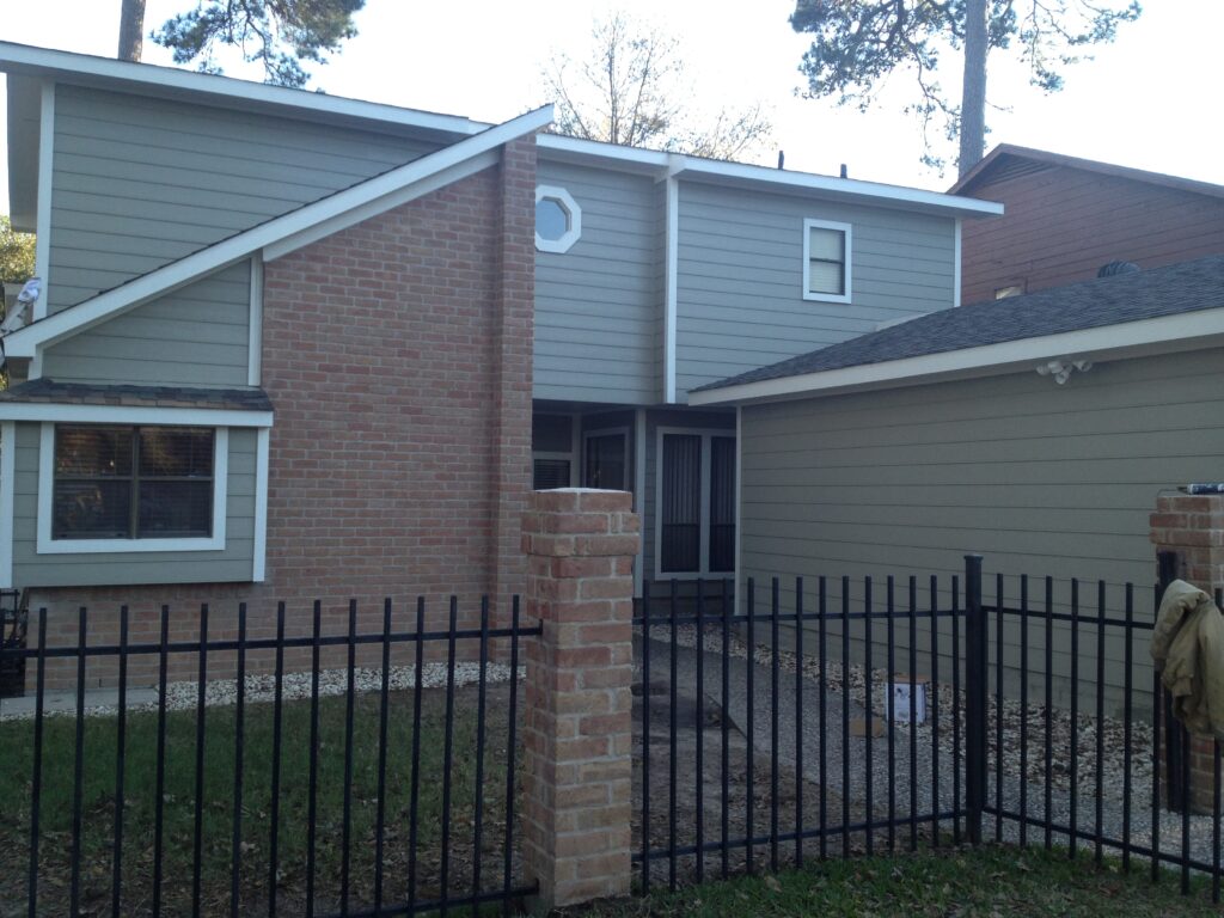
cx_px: 612
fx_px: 1238
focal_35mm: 35
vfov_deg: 40.7
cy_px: 459
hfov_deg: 52.6
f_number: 2.4
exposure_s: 1/173
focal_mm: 4.28
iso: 64
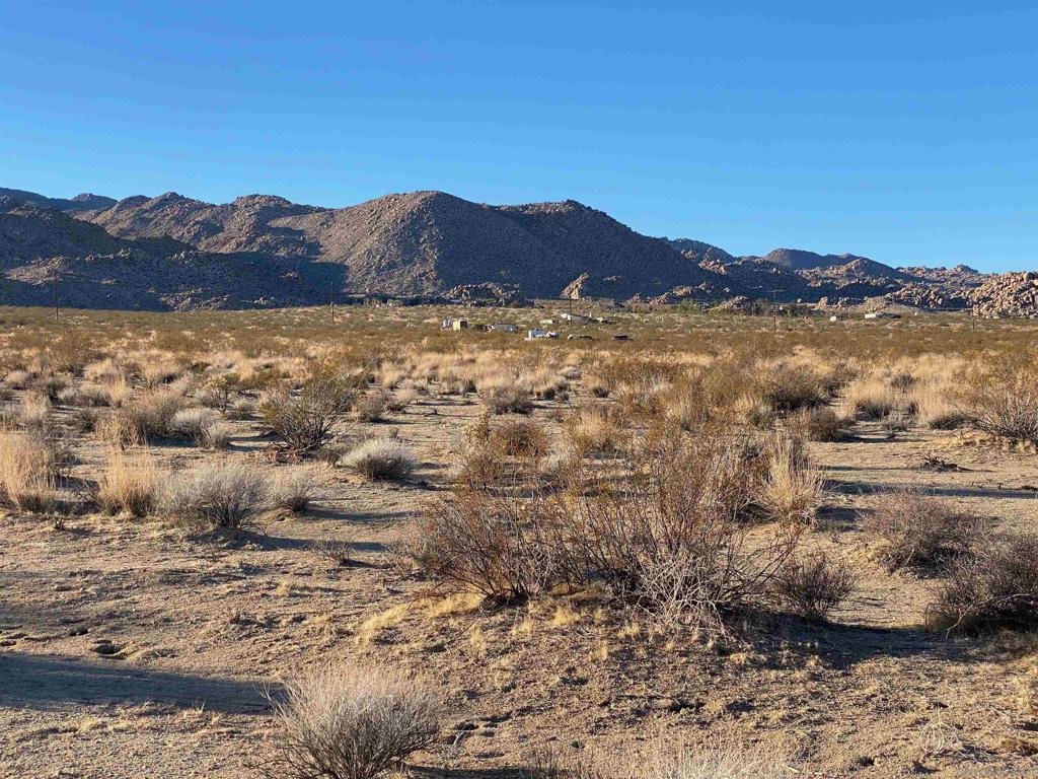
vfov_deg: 28.0
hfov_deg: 36.8
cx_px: 519
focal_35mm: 52
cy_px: 390
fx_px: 1559
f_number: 2
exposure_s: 1/999
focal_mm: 6
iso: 20
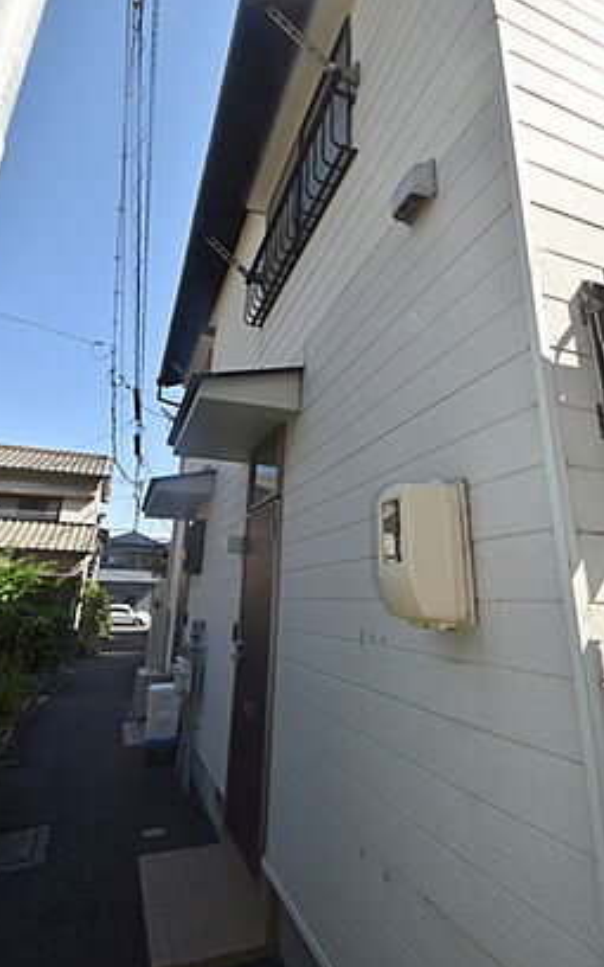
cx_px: 303
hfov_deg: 65.0
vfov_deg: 90.7
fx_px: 474
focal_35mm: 18
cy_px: 427
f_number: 7.1
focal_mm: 10
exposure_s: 1/200
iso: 100
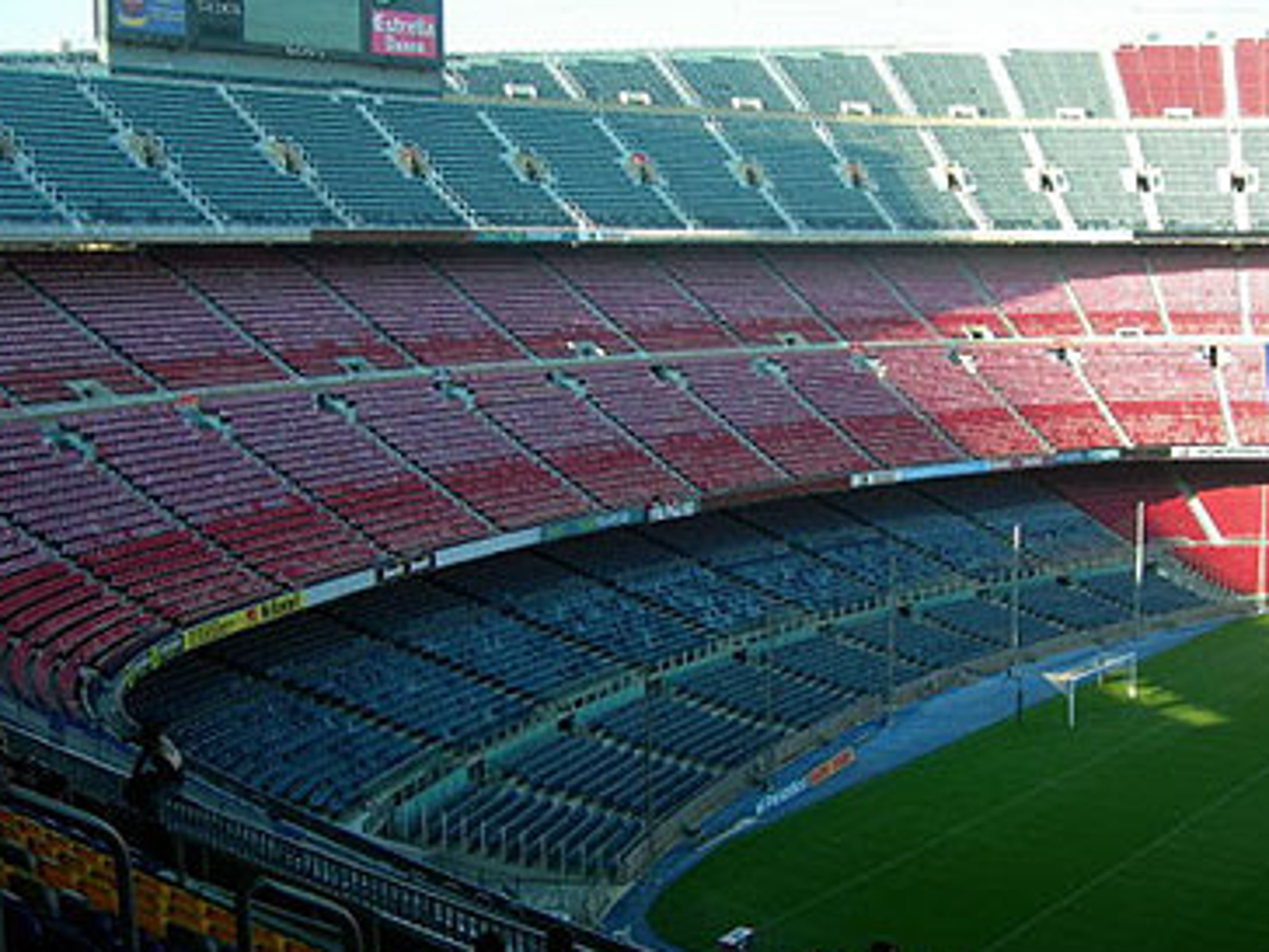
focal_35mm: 47
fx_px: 1723
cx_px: 732
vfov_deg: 30.9
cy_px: 502
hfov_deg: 40.3
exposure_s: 1/223
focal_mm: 7.8
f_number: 2.8
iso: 50
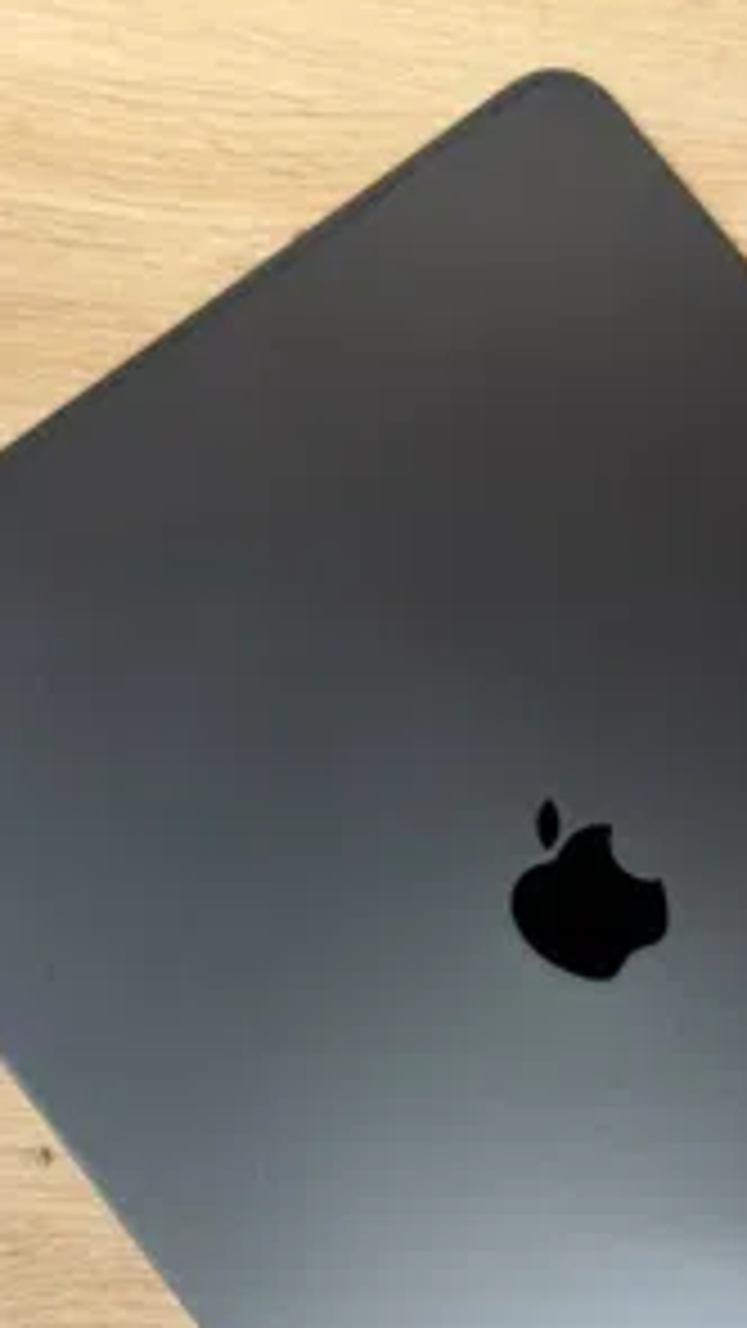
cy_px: 837
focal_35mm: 71
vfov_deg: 29.6
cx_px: 297
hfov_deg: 17.0
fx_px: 2499
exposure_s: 1/50
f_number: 1.78
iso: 200
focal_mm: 6.76
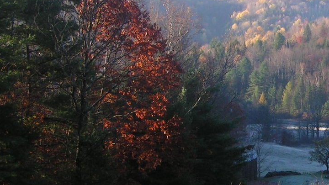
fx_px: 803
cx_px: 364
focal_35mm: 92
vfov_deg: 13.1
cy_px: 107
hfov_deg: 21.9
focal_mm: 6.3
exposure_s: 1/80
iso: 50
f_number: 5.6
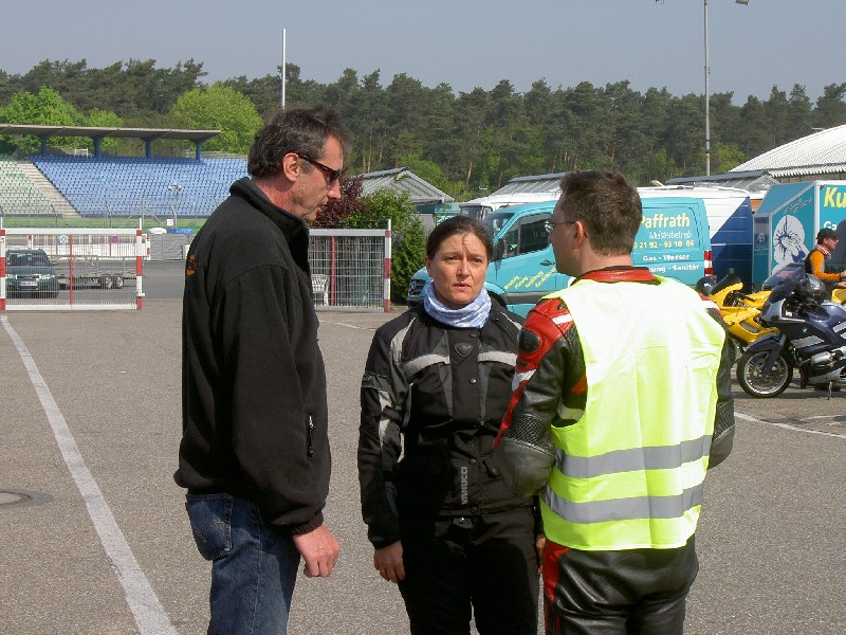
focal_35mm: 84
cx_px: 423
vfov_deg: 17.6
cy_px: 318
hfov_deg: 23.3
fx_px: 2053
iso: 100
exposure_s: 1/250
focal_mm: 17.4
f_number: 6.8
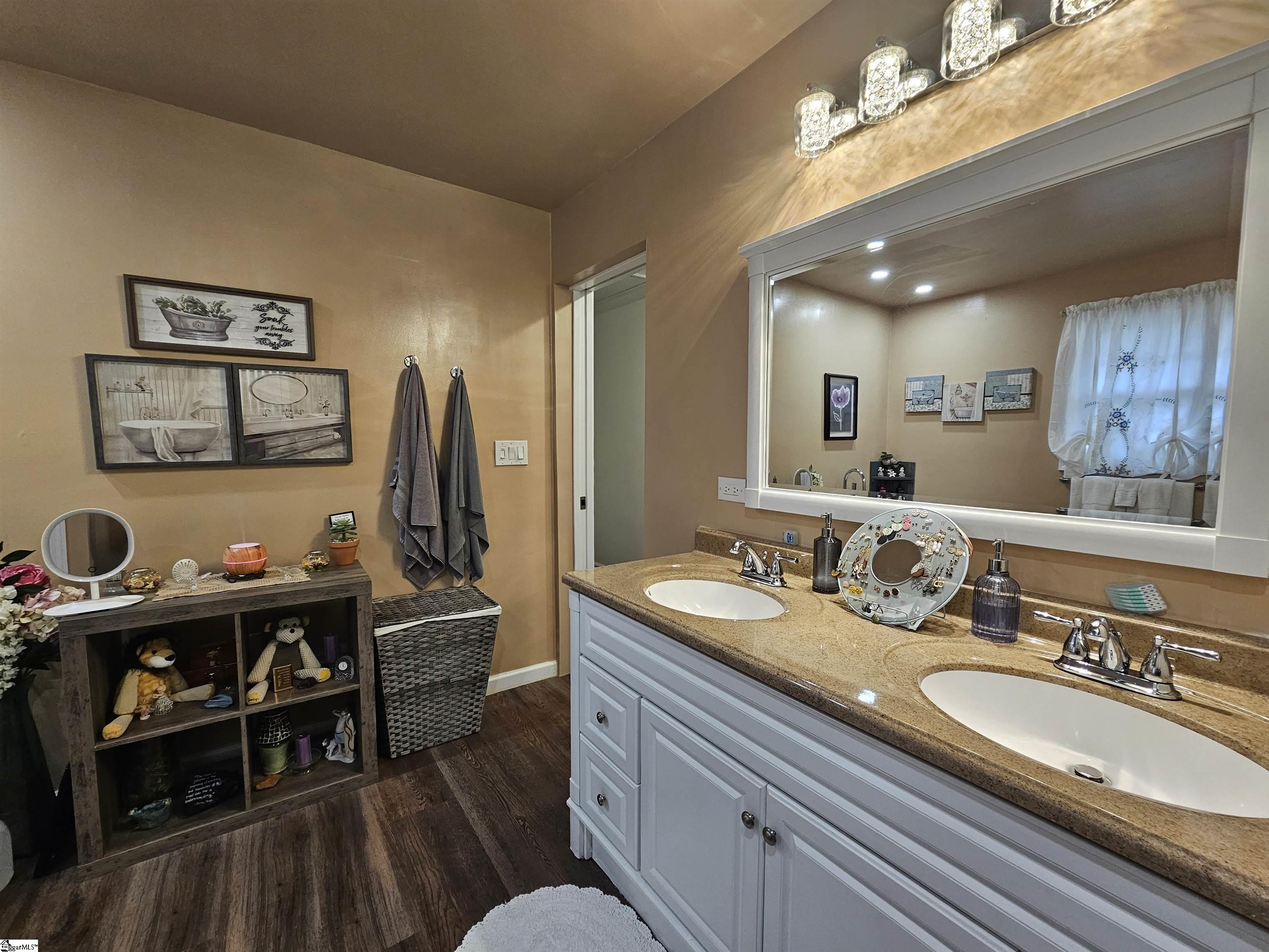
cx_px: 634
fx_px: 477
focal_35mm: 13
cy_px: 476
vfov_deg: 89.9
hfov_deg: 106.2
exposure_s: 1/60
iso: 160
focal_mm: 2.2
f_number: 2.2
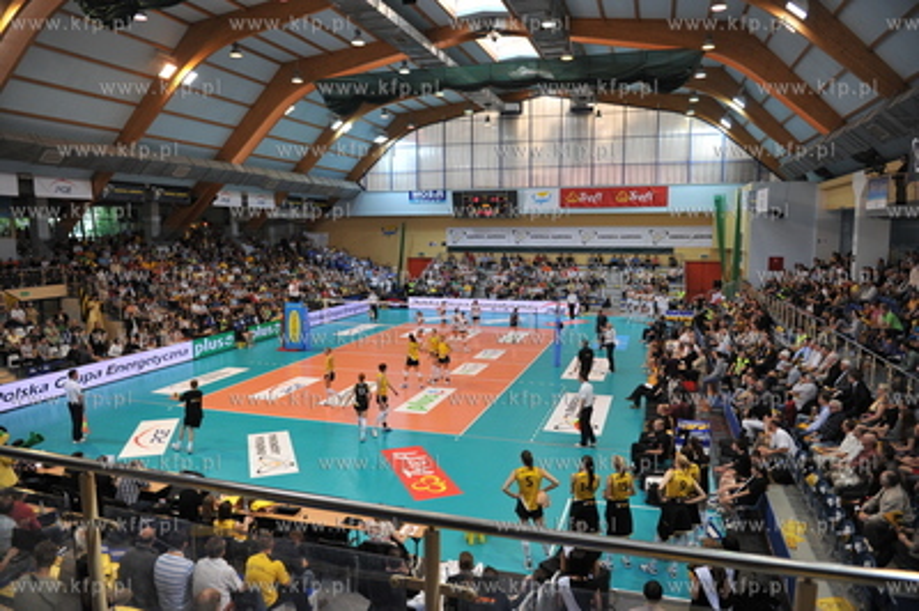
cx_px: 460
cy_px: 306
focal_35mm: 24
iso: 1600
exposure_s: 1/2000
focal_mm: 24
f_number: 2.8
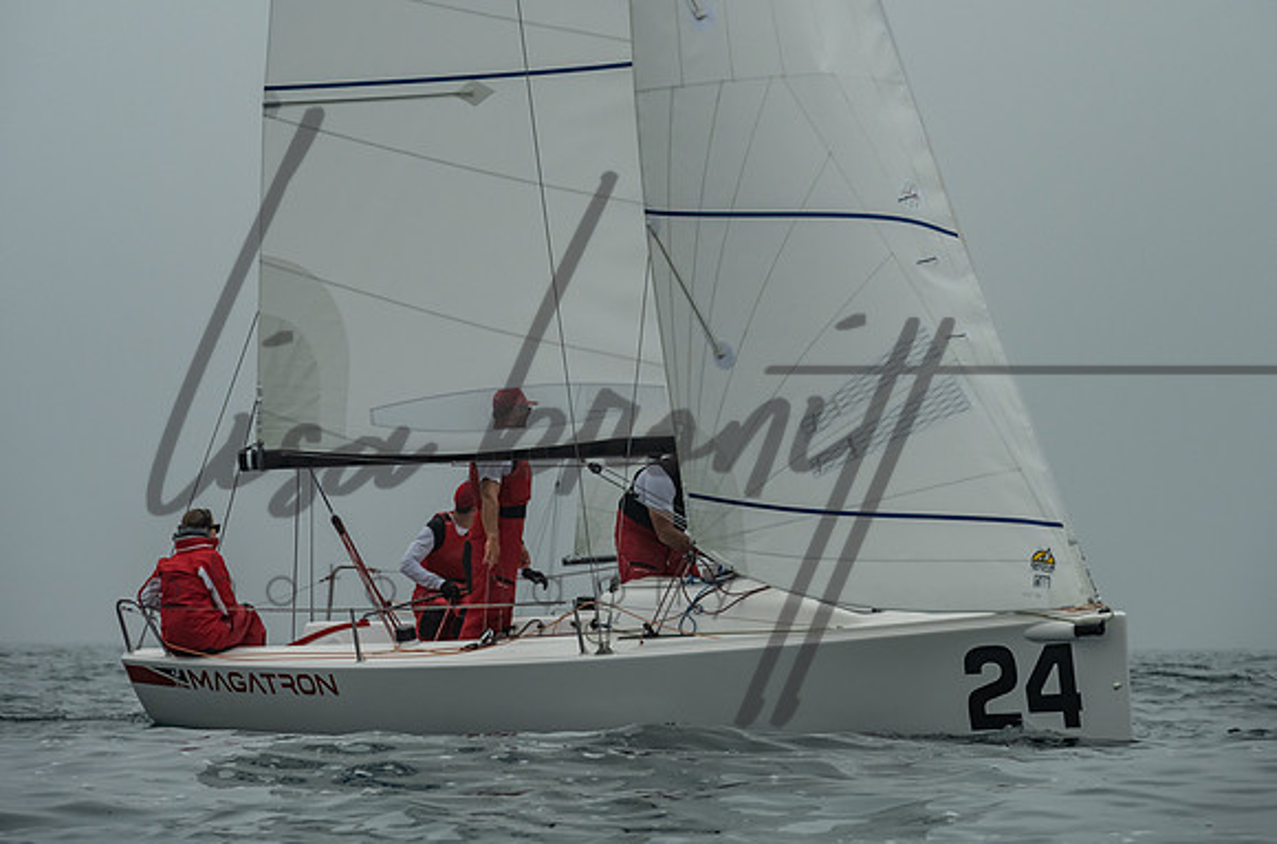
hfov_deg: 8.3
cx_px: 615
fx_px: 8829
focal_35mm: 250
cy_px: 324
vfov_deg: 5.5
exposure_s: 1/2500
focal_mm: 200
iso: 800
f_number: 9
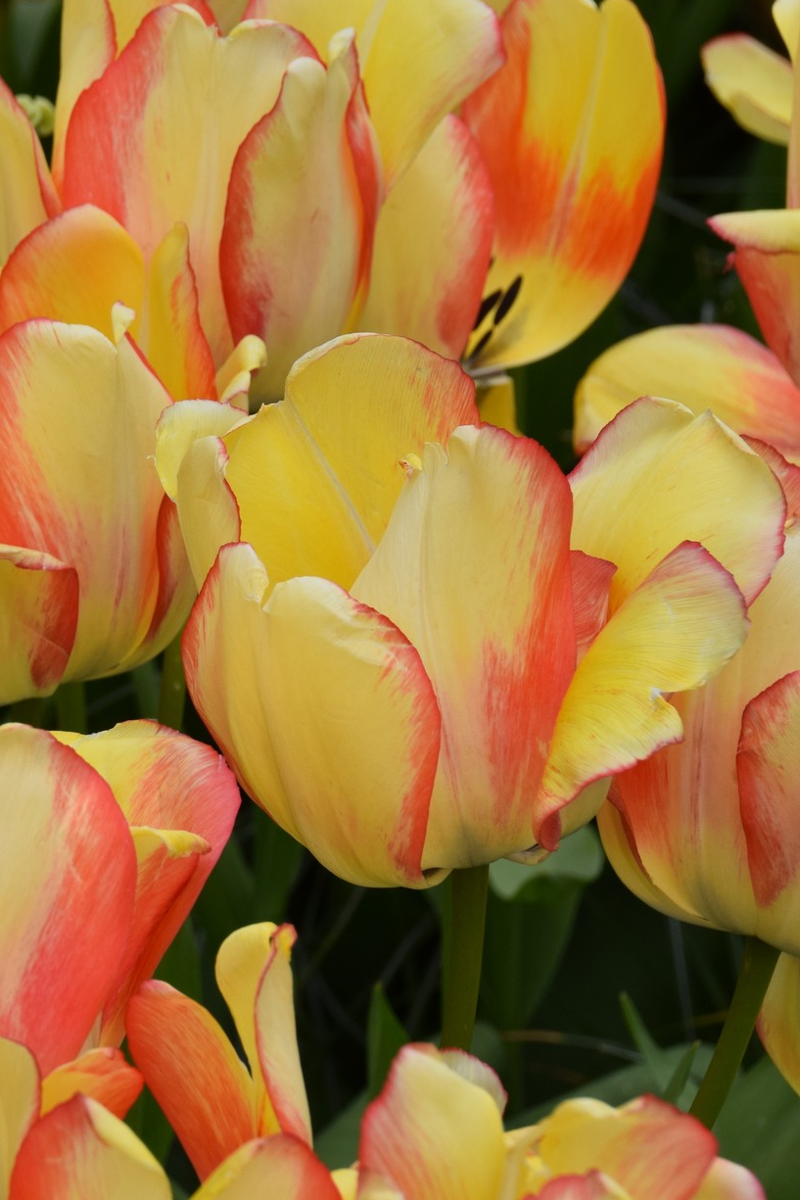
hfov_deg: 5.7
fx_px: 7930
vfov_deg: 8.6
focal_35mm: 238
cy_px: 666
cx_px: -168
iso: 200
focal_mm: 90
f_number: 10
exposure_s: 1/400
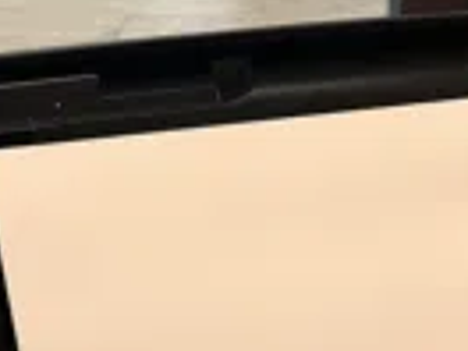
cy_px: 613
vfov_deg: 16.1
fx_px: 1068
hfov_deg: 24.7
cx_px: 287
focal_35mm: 79
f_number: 1.5
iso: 500
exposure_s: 1/33
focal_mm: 5.7
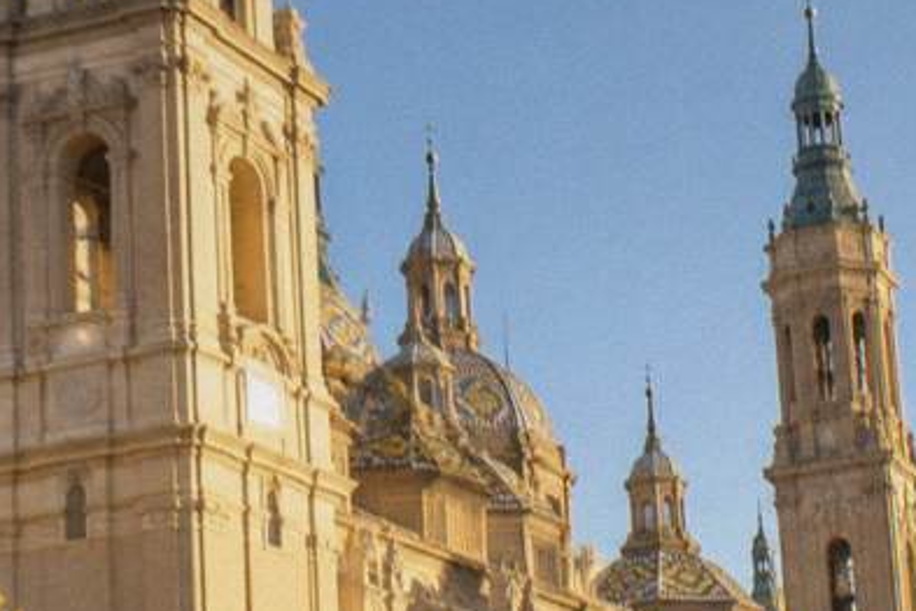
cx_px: 972
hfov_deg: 21.8
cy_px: 637
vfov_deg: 15.0
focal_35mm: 89
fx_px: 2264
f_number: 8
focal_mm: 35
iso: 1250
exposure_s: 1/40
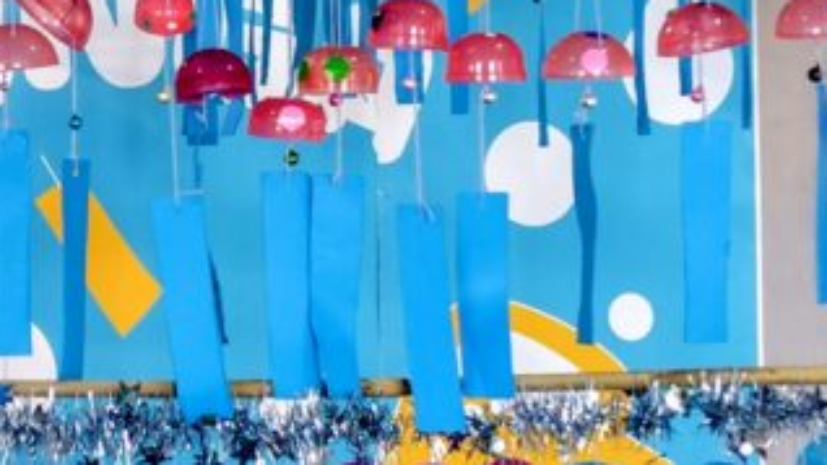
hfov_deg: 20.3
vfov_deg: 12.0
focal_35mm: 101
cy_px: 94
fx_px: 2215
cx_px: -57
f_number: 1.9
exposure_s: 1/60
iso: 239
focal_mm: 5.6
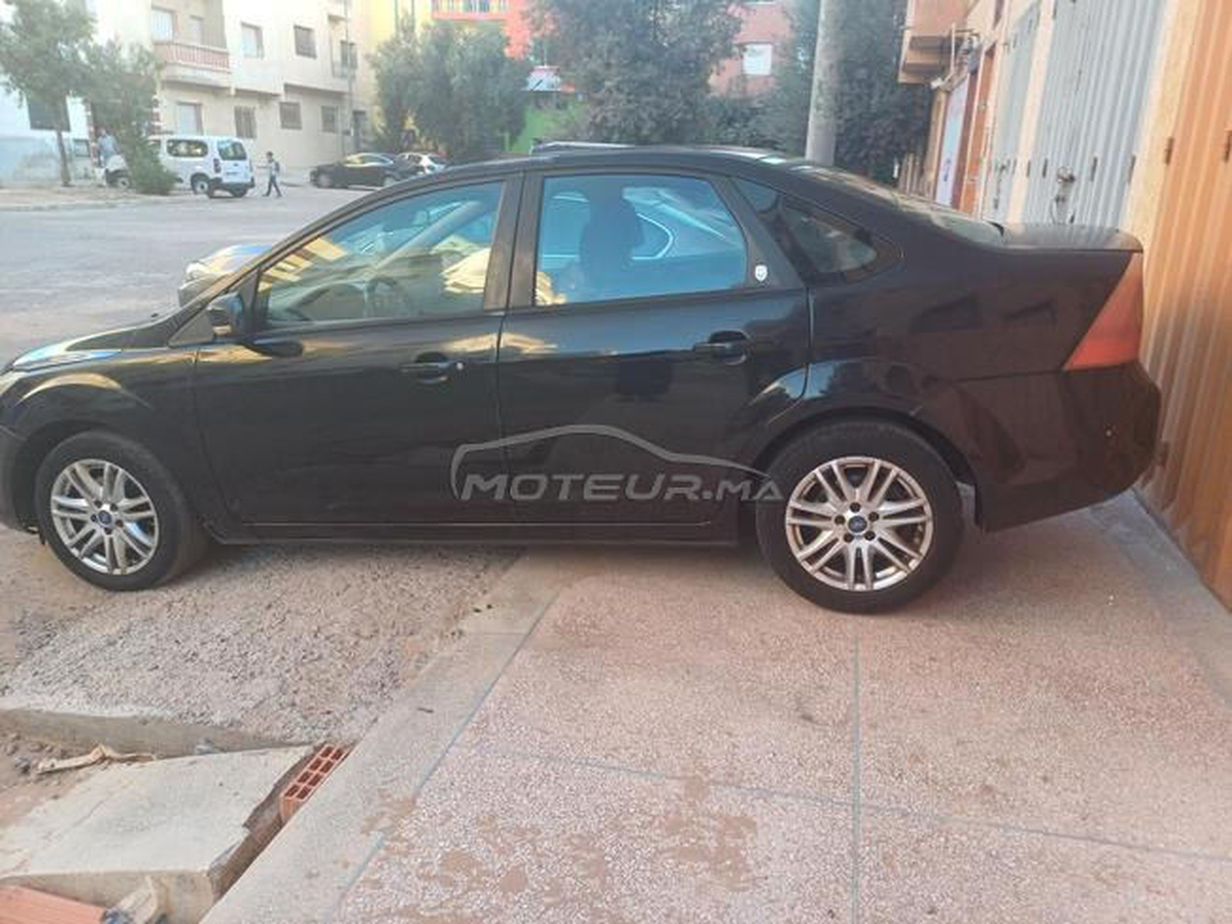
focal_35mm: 25
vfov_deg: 54.9
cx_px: 616
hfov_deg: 69.4
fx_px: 890
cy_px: 462
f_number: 1.8
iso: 50
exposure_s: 1/50
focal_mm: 4.65
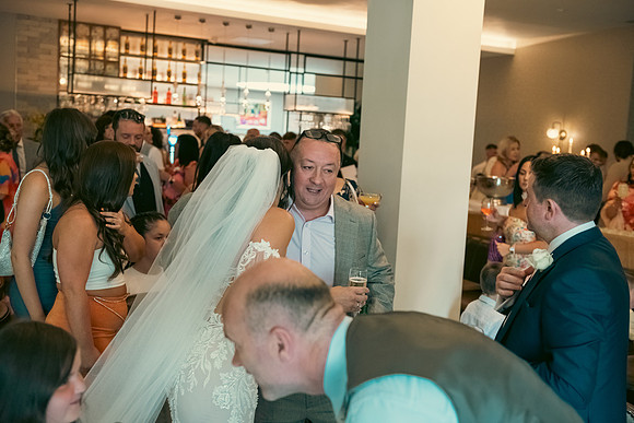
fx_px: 775
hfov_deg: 44.5
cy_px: 212
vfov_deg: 30.5
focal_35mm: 44
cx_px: 317
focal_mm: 44
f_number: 3.5
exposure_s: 1/160
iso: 2000
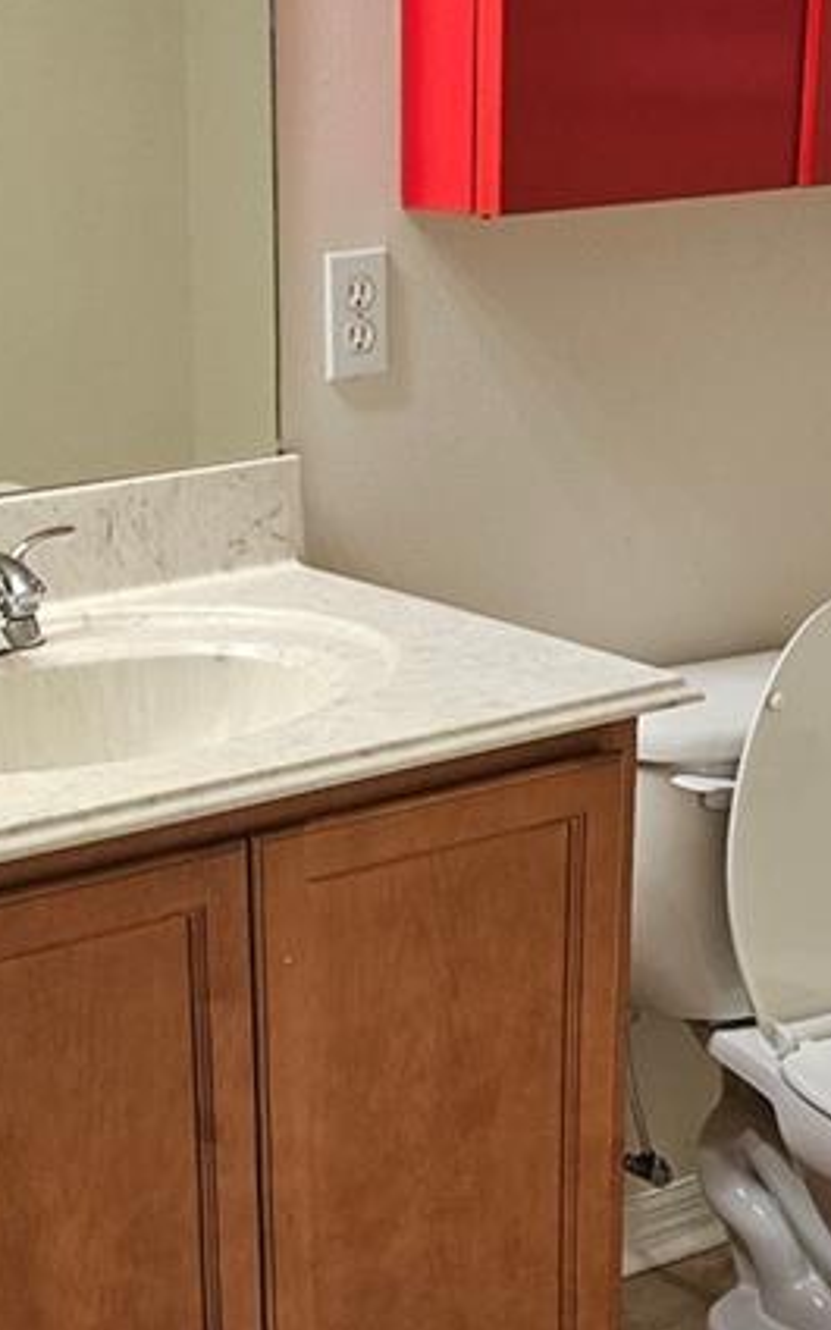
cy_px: 1063
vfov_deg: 29.1
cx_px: 235
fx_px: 2500
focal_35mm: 69
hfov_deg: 18.8
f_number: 1.7
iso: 250
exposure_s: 1/120
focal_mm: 6.3
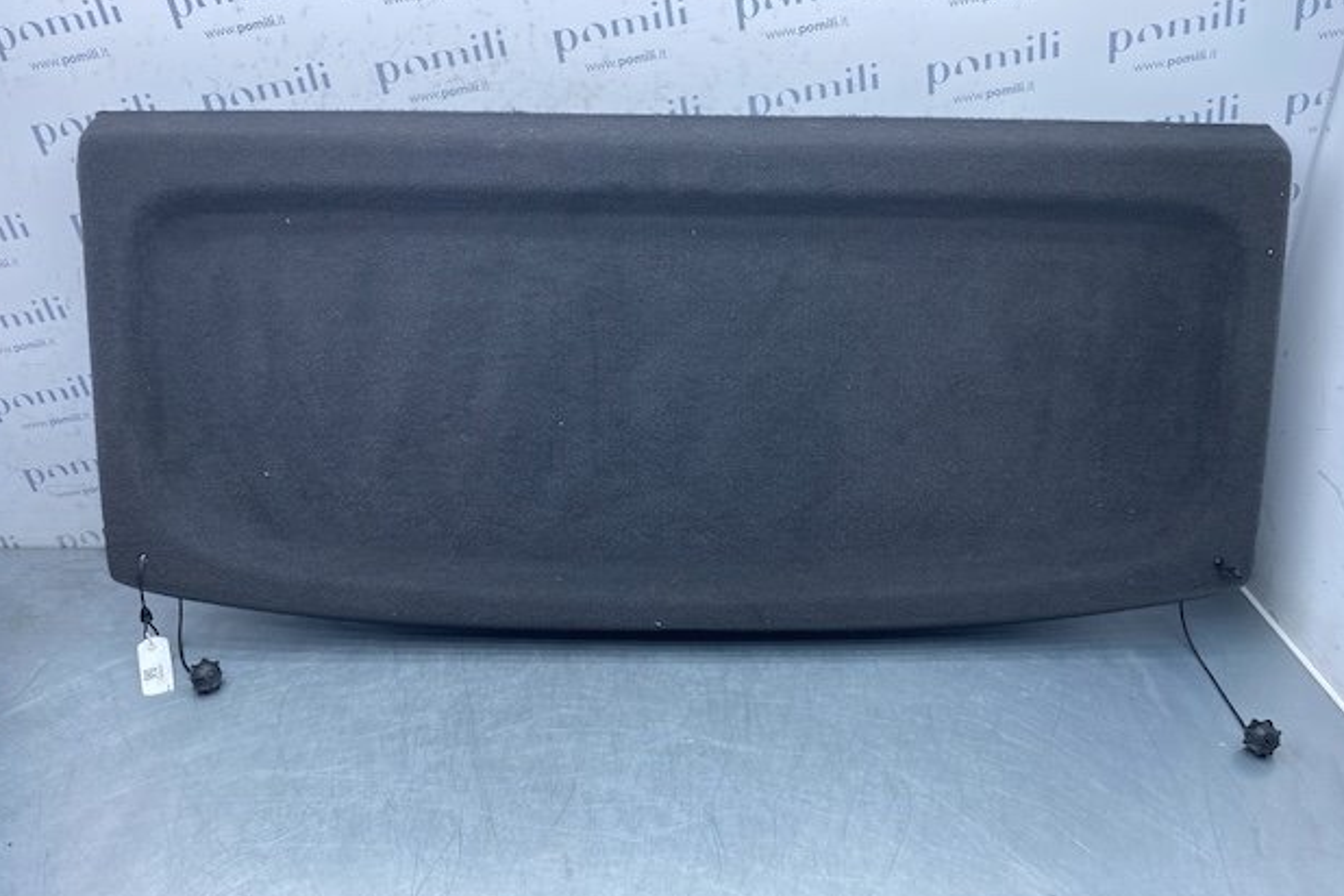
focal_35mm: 28
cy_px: 441
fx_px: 1045
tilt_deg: -28.0
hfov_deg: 65.5
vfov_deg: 46.4
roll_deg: -0.6
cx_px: 672
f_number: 1.8
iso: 32
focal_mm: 4.25
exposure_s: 1/436
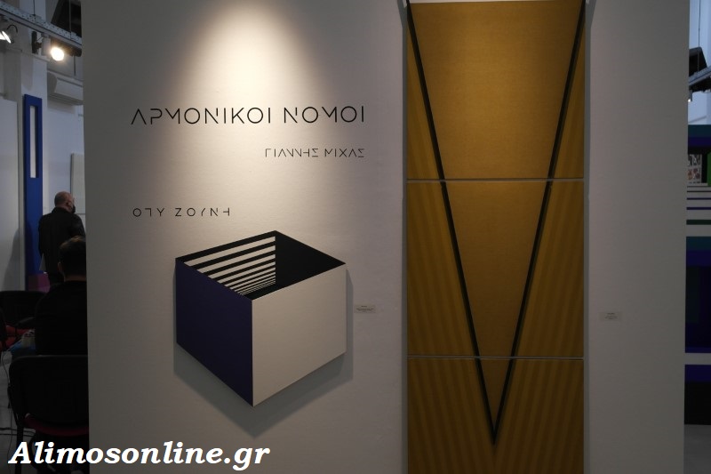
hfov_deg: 45.4
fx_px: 849
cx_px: 356
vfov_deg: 31.2
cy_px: 237
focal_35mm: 43
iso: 200
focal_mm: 28
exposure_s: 1/100
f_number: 4
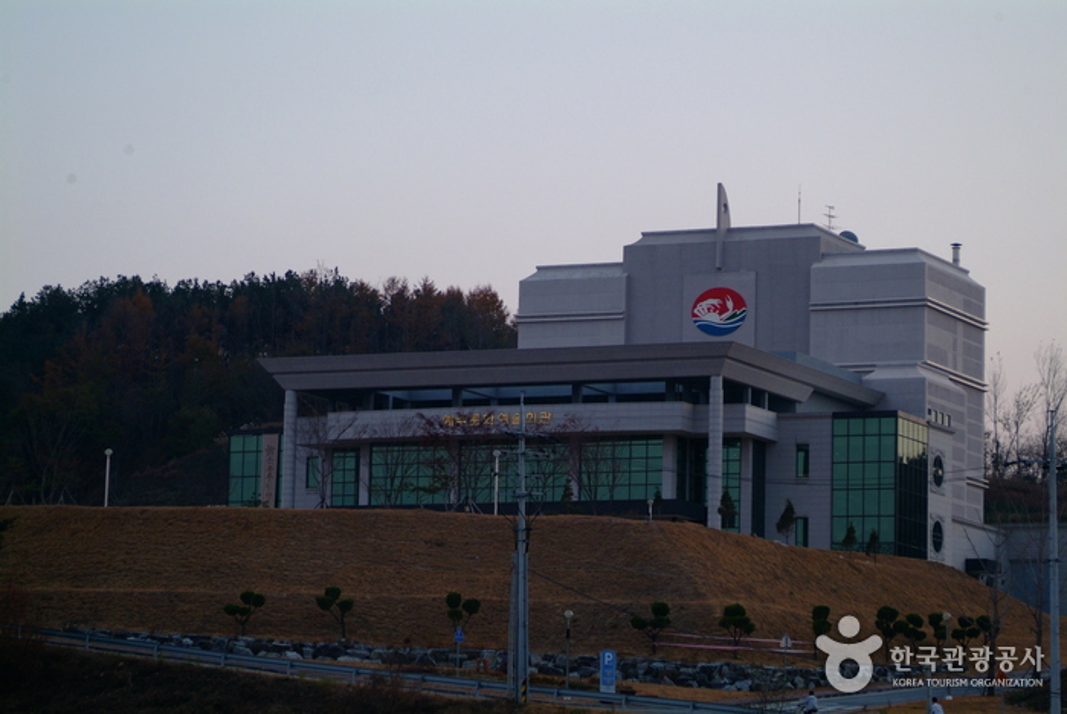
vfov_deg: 10.7
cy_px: 357
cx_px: 534
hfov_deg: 16.0
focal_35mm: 128
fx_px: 3798
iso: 400
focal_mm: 85
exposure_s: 1/90
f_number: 4.8
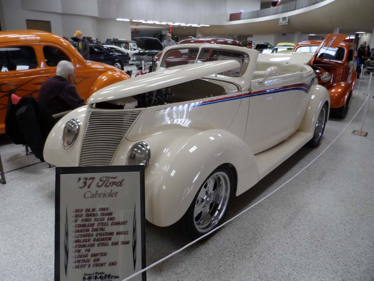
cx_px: 187
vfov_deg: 56.8
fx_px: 259
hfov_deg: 71.6
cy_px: 140
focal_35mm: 24
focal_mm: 4
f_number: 3.2
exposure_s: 1/30
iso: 100
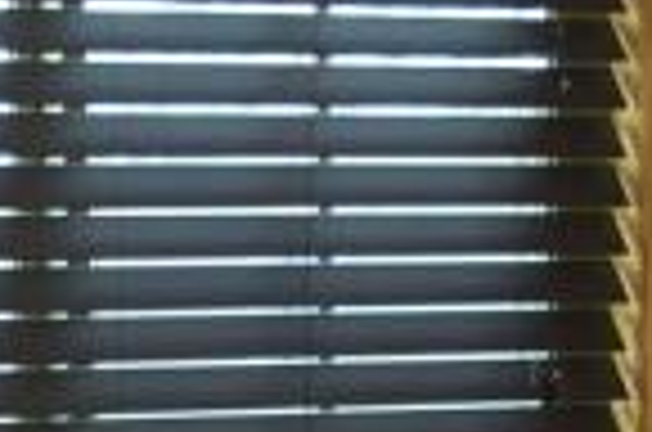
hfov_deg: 9.1
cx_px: -580
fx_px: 3885
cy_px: 670
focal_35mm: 215
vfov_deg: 6.3
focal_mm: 18
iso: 100
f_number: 3.5
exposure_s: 1/3
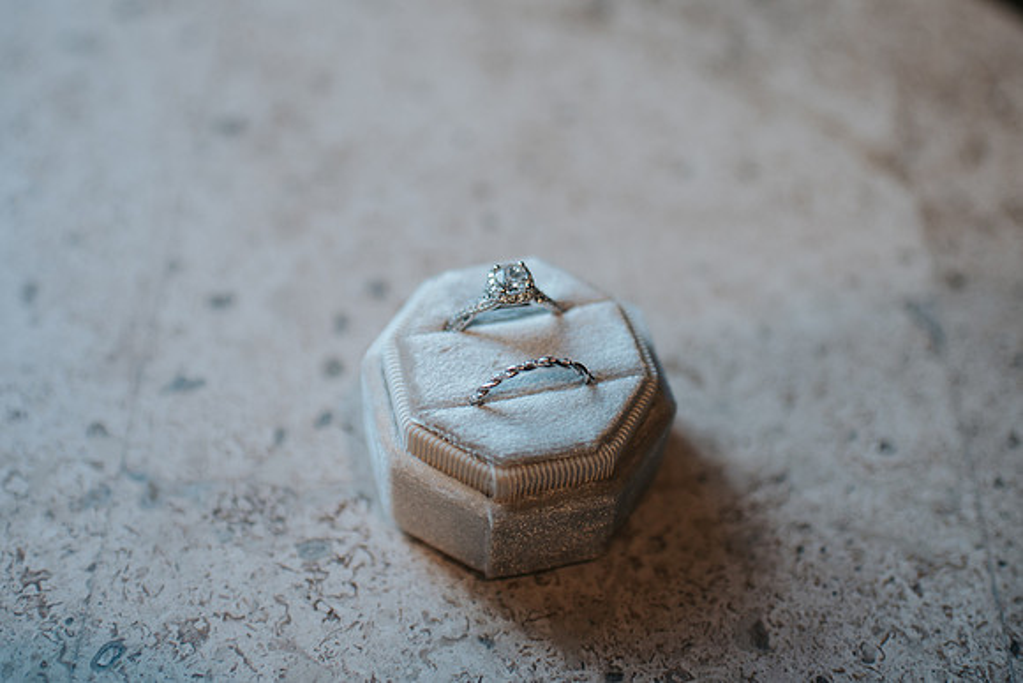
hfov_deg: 42.4
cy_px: 231
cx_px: 512
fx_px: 1317
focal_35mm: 46
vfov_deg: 28.9
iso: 280
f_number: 2.2
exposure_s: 1/640
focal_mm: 35
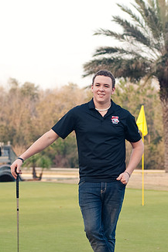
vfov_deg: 29.2
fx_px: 483
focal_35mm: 69
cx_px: 90
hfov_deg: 19.7
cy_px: 139
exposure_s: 1/320
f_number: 3.2
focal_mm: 50
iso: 200
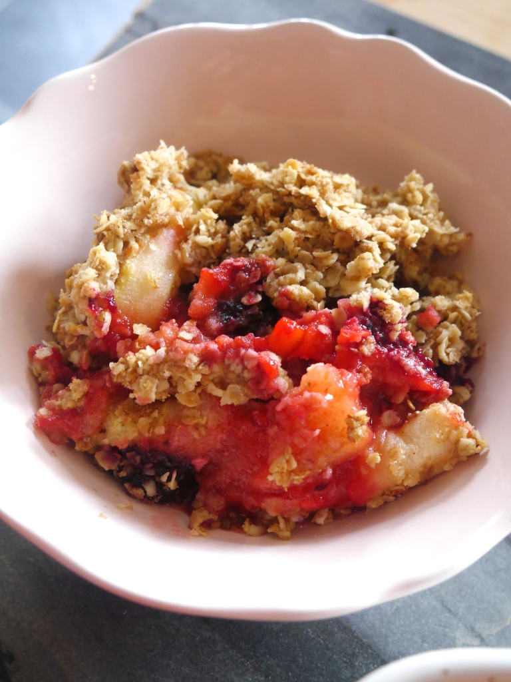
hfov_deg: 31.5
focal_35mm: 46
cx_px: 256
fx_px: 905
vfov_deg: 41.2
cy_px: 341
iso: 640
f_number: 5.1
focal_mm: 23
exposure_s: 1/60
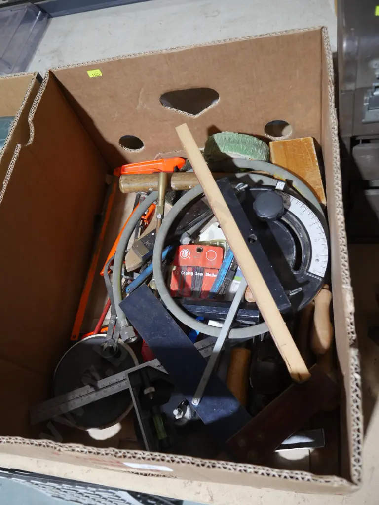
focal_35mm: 30
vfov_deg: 60.0
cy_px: 252
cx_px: 190
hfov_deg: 46.8
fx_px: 438
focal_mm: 15
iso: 1250
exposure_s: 1/60
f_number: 3.6
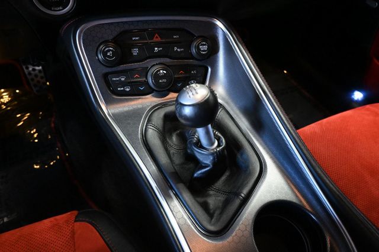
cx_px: 190
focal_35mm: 24
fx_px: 253
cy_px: 126
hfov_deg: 73.8
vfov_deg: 53.1
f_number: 3.5
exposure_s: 1/60
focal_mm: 16
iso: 7200
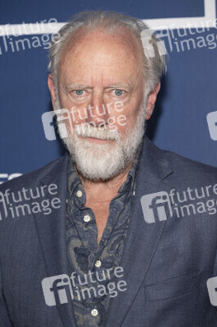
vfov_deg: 22.9
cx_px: 108
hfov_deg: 15.3
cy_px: 162
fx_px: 805
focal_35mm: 89
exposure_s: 1/200
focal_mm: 88
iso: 800
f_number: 5.6
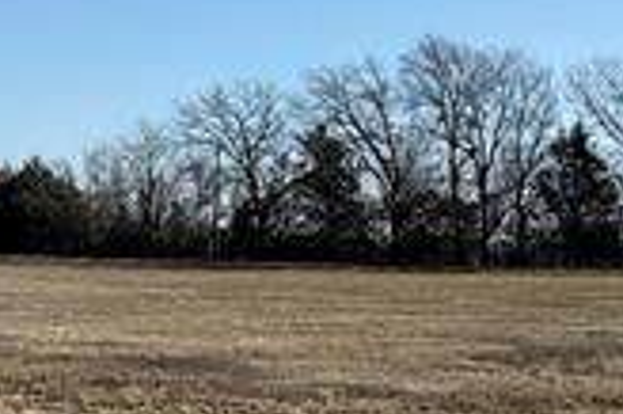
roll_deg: -1.4
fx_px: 1573
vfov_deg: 15.0
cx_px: 141
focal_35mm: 91
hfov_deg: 22.2
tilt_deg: +0.3
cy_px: 277
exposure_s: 1/2717
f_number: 2.2
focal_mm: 2.22
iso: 50
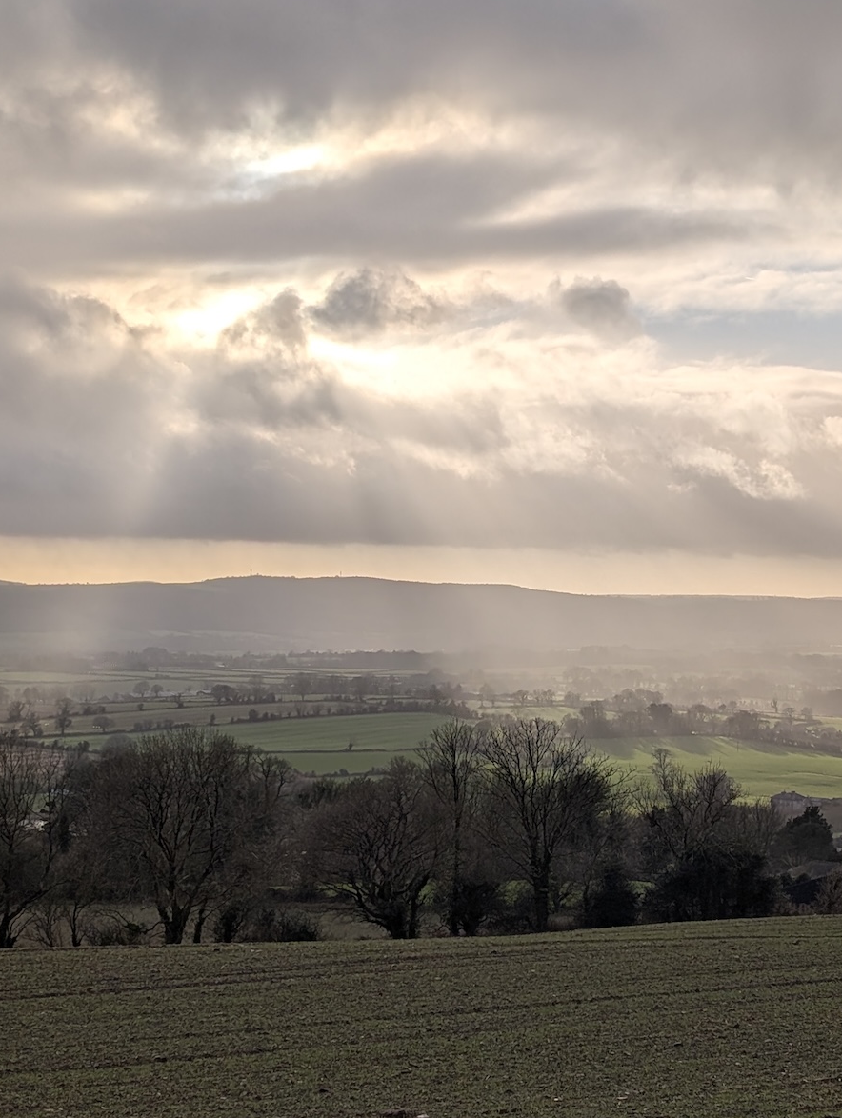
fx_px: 2329
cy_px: 584
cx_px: 576
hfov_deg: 20.4
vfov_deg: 27.0
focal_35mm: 72
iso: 23
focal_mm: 6.9
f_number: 1.68
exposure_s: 1/4902
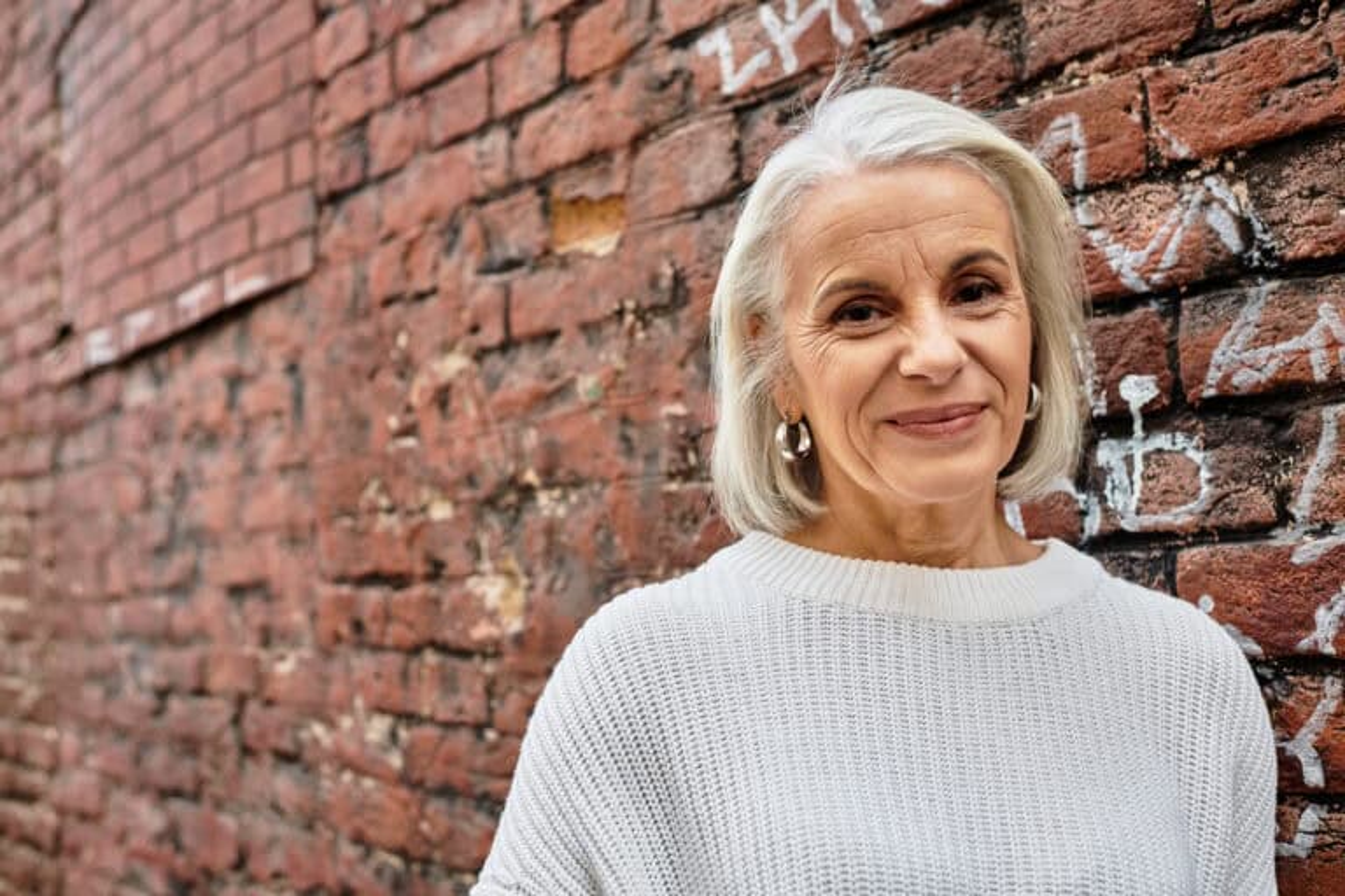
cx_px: 672
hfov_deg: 54.4
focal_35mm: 35
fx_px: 1308
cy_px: 448
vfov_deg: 37.9
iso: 160
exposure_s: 1/160
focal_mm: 35
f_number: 3.5
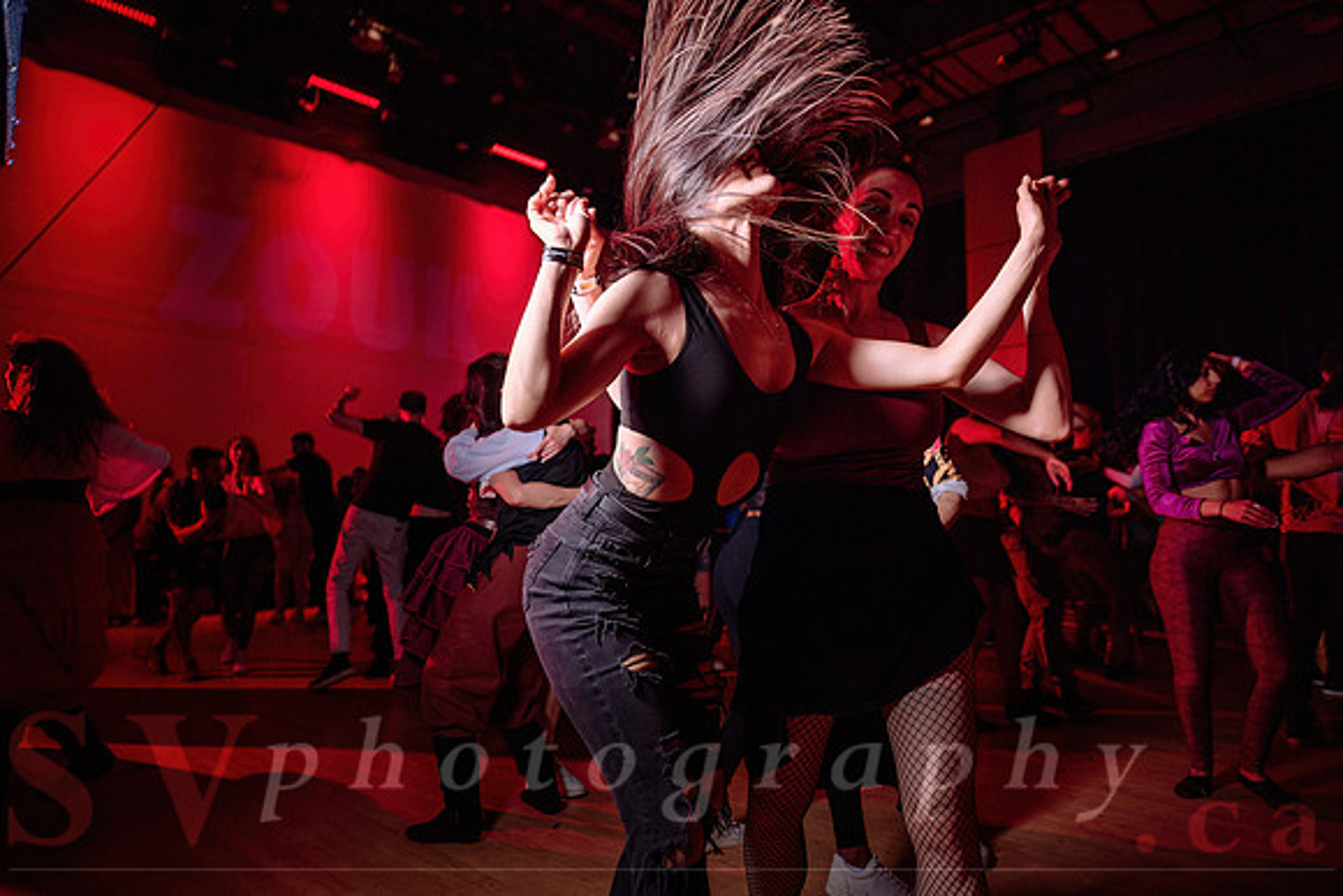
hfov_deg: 73.7
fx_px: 896
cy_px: 448
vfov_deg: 53.2
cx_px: 672
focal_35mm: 24
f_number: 2.8
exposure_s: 1/100
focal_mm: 24
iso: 800
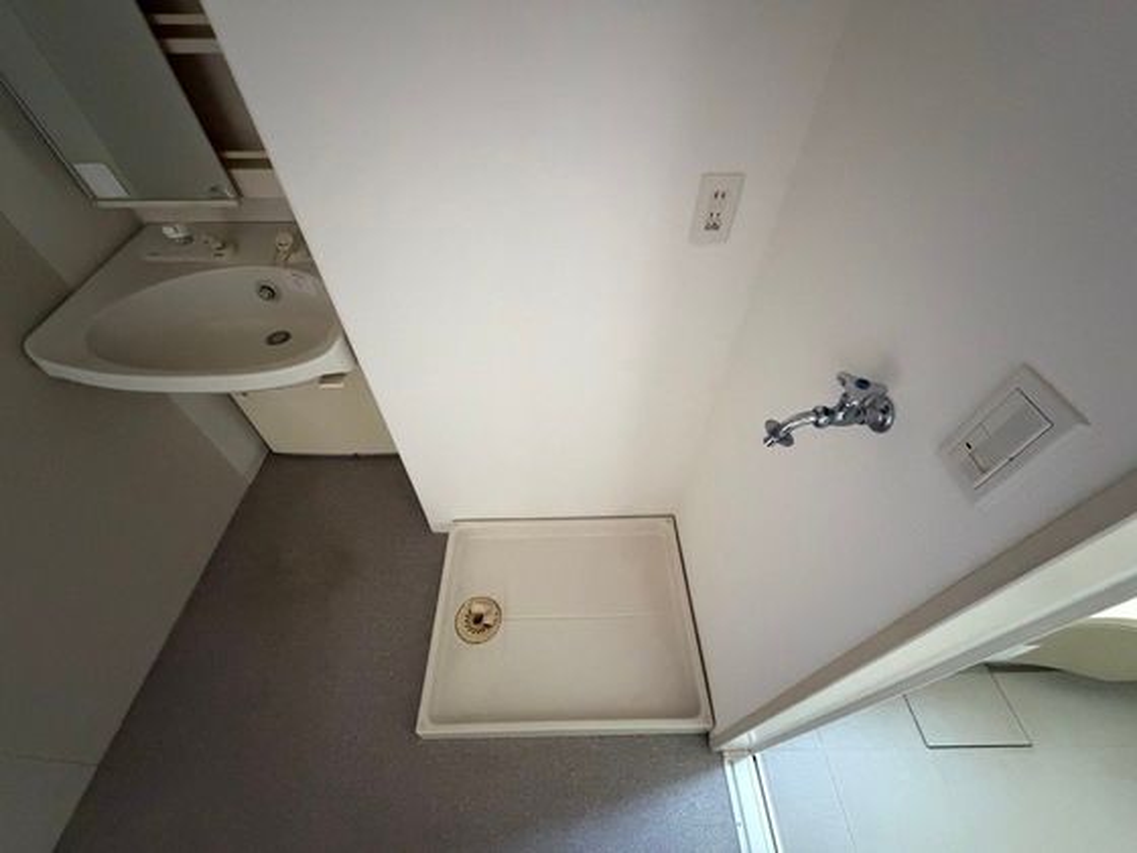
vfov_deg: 85.7
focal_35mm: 14
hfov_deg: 102.1
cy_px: 426
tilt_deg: -48.5
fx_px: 460
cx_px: 568
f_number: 2.2
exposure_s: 1/60
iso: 1250
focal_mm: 2.22
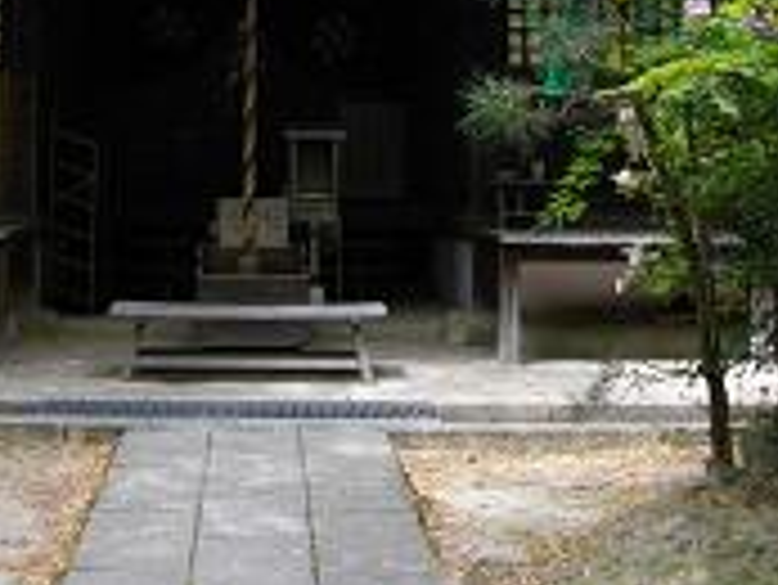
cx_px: 250
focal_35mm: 72
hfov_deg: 26.8
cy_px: -63
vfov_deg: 19.6
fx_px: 1619
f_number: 2.9
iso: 100
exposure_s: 1/160
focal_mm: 5.7
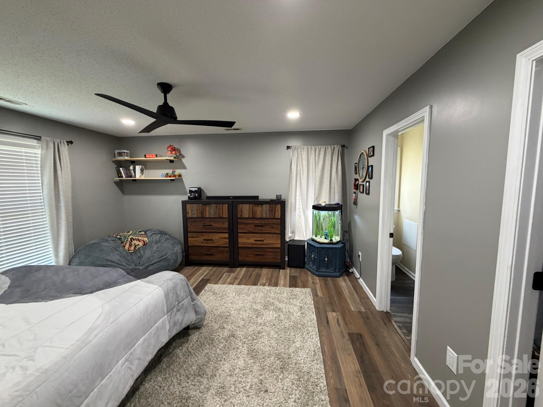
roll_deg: +0.1
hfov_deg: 102.1
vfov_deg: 85.7
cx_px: 272
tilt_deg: -4.7
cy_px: 204
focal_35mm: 14
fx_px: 220
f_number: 2.2
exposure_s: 1/60
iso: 400
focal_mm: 2.22
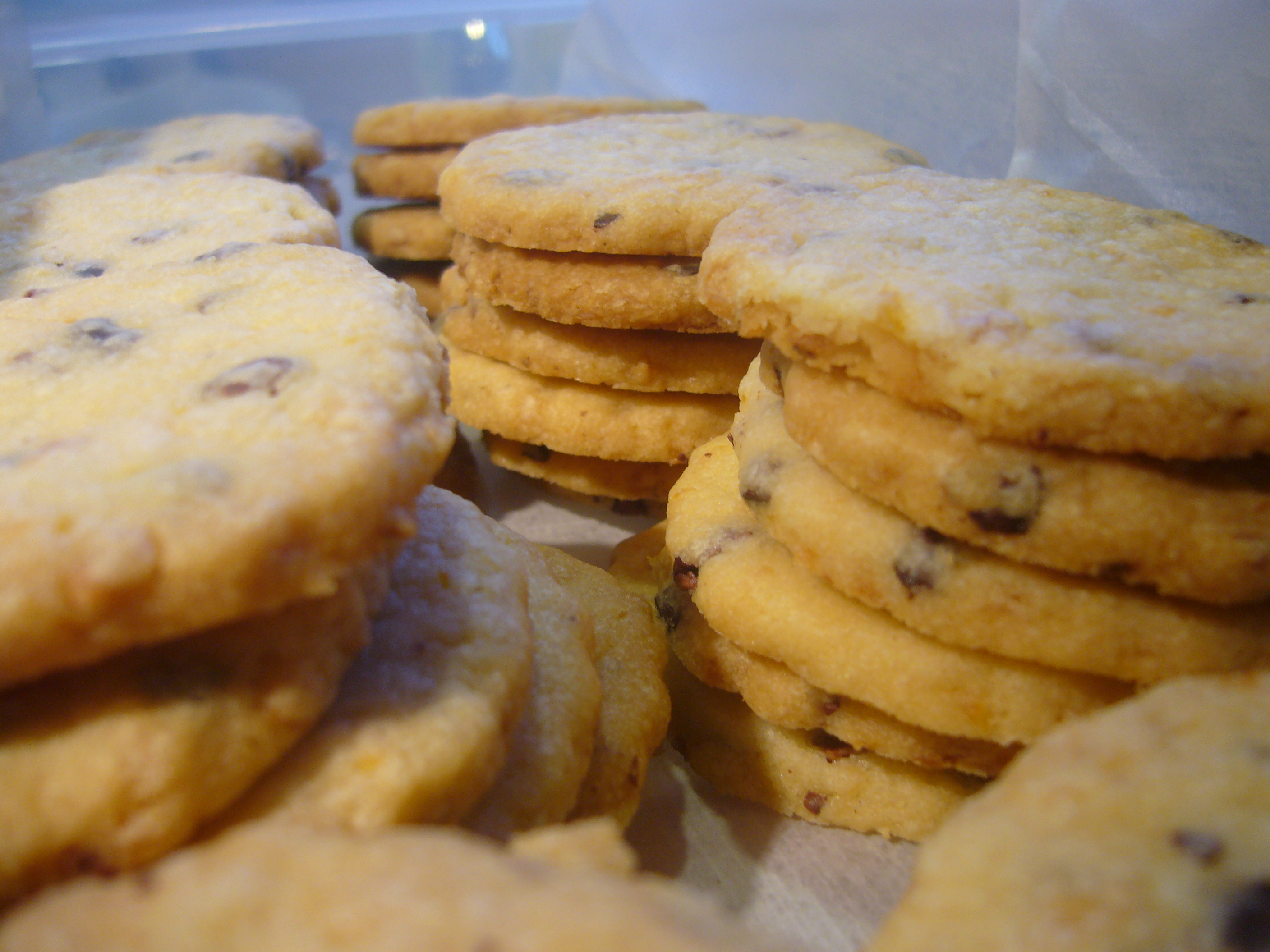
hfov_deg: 52.6
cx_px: 635
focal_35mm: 35
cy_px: 476
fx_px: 1284
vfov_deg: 40.7
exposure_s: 1/25
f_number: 2.8
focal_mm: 5.8
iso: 100
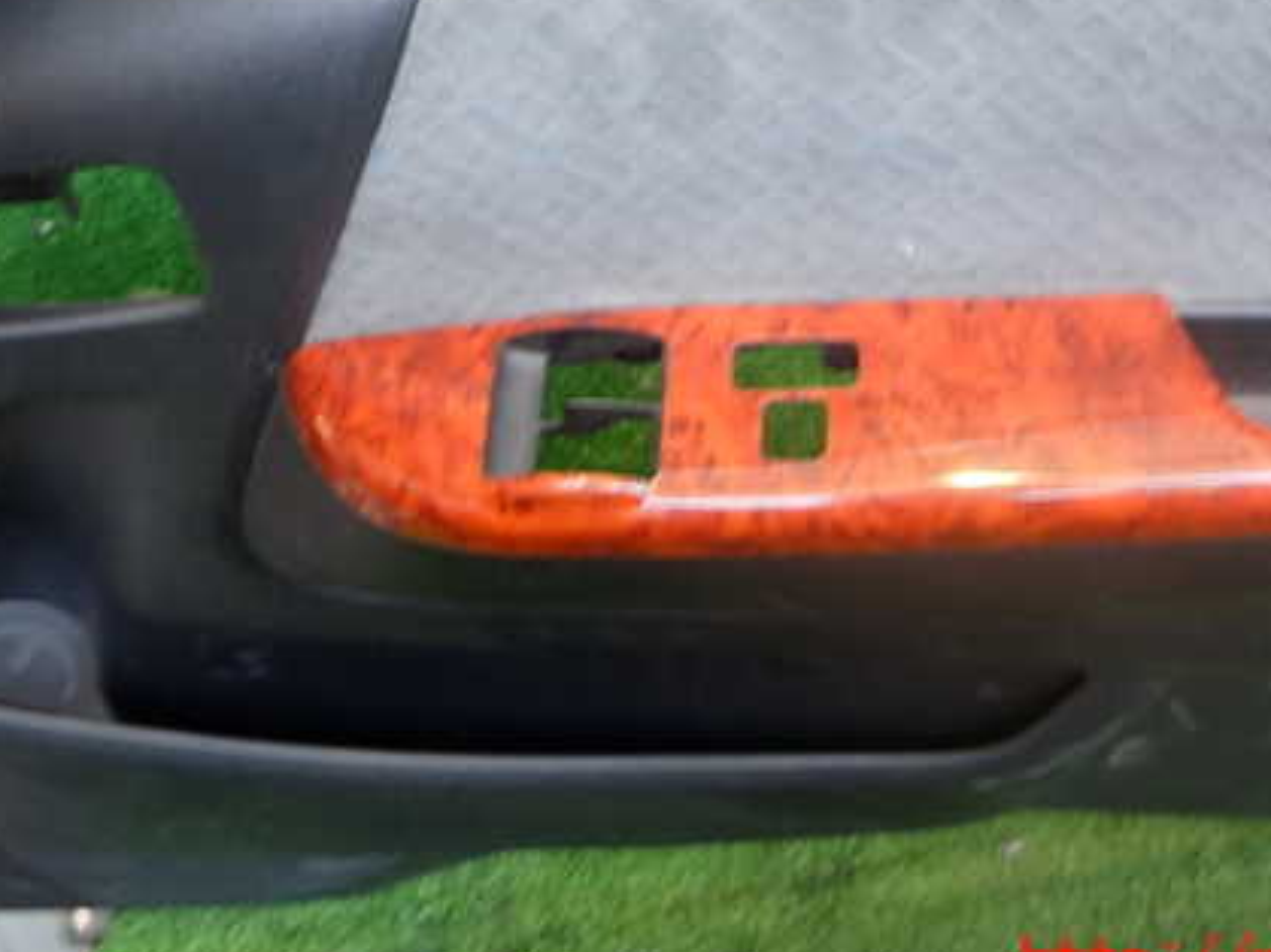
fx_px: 1578
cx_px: 795
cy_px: 321
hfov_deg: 43.5
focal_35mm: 43
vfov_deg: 33.3
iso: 200
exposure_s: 1/40
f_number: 2.3
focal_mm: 5.4
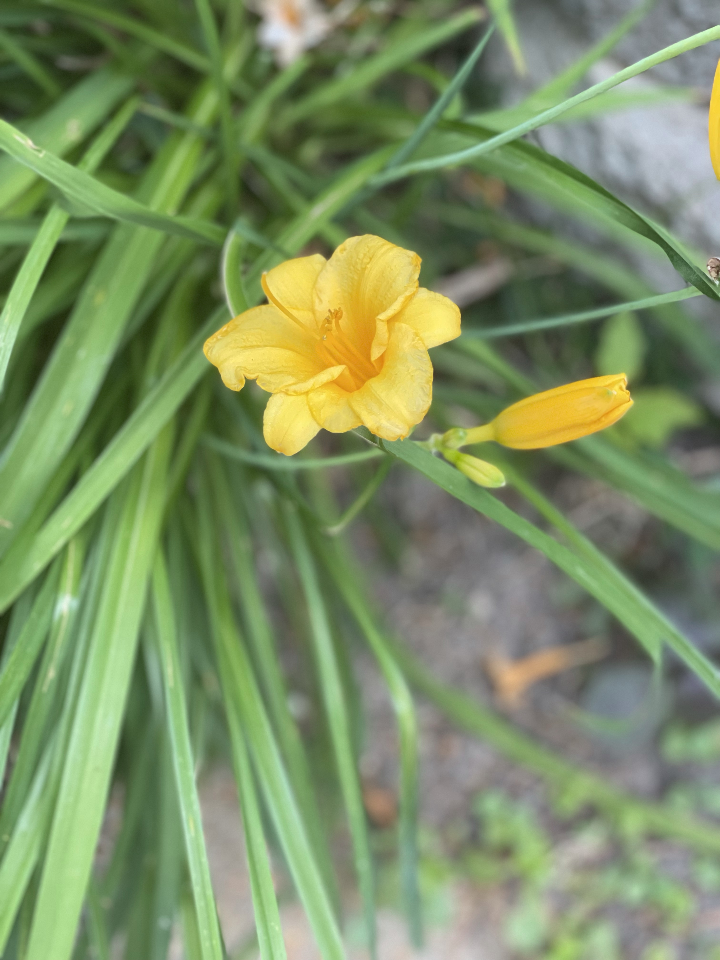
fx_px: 1442
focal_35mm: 52
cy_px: 480
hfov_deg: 28.0
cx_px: 360
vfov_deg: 36.8
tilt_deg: -74.2
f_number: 2
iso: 250
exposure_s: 1/122
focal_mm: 6
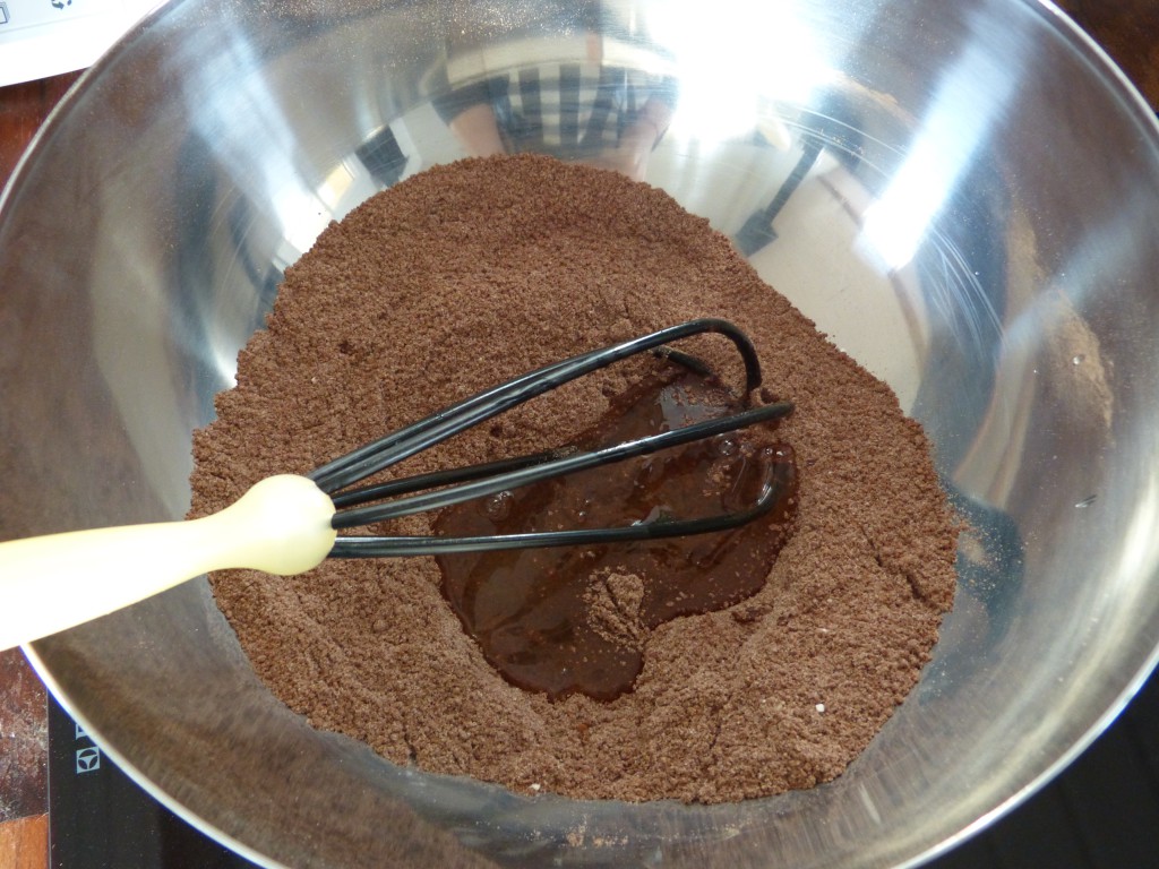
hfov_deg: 55.4
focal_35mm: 33
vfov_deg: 42.9
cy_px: 434
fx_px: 1105
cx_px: 580
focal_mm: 5.7
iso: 400
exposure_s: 1/15
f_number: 3
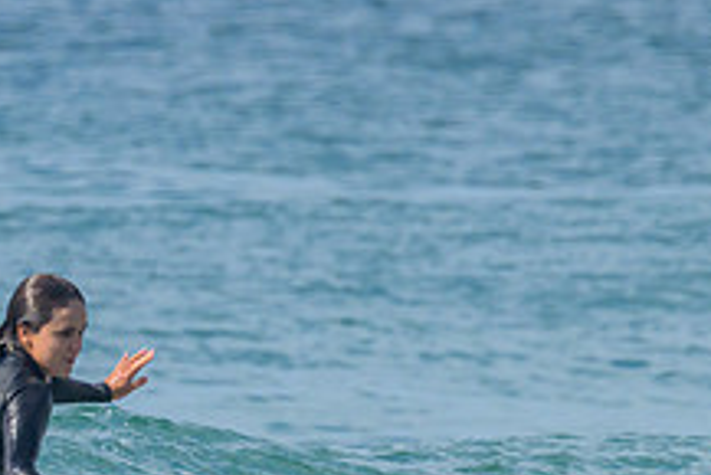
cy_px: 526
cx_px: 47
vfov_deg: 0.7
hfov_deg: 1.0
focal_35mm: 2040
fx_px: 40315
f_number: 11
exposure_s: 1/2000
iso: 720
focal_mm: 660
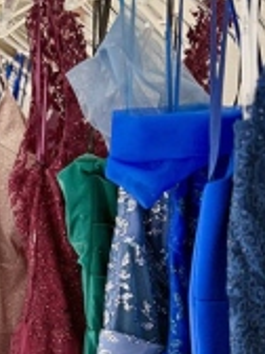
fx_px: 623
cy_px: 288
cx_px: -57
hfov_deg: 22.1
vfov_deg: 30.8
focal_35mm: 61
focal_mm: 6.76
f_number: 1.78
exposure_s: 1/98
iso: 200
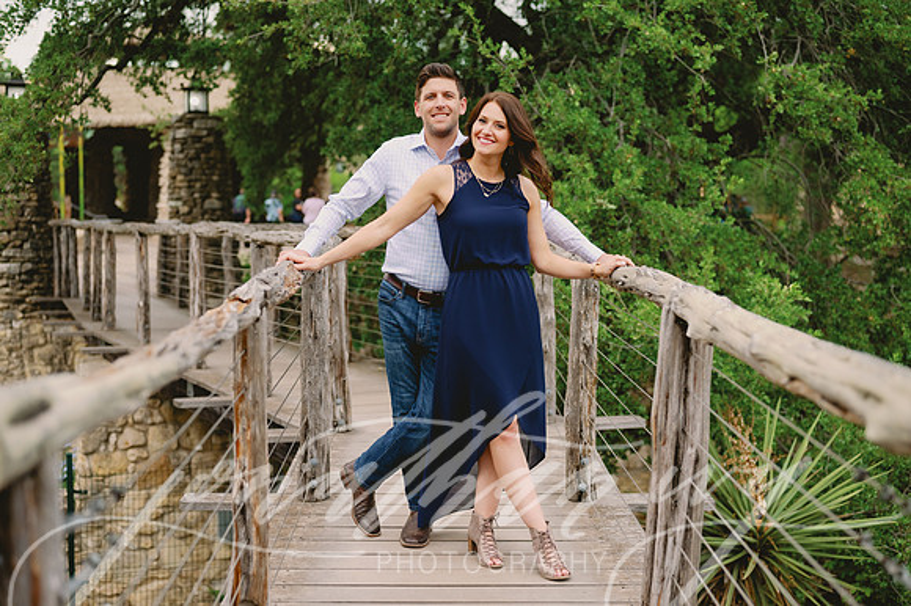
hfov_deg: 39.6
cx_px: 456
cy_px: 303
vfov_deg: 27.0
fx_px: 1265
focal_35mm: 50
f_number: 2.5
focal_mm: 50
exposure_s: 1/1250
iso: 400
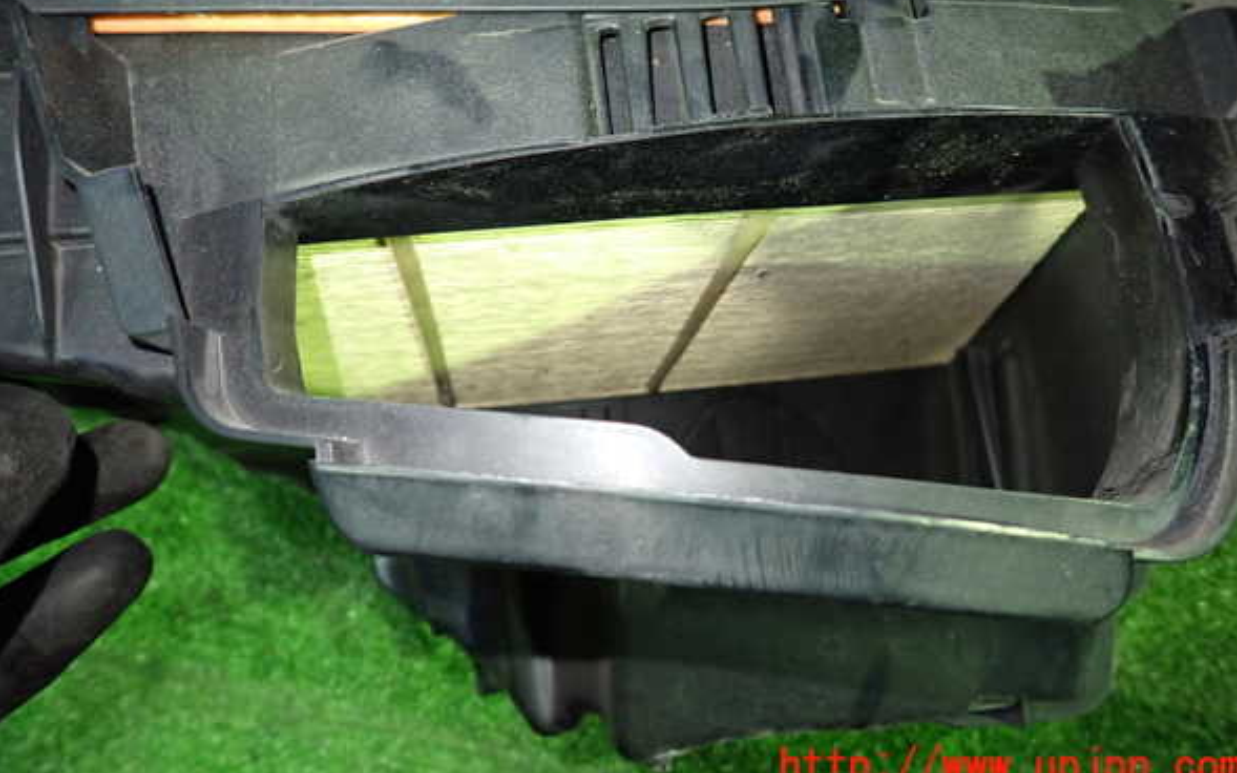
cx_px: 624
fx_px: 910
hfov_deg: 68.4
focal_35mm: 27
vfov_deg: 45.8
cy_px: 321
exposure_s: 1/30
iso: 500
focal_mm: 4.5
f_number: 2
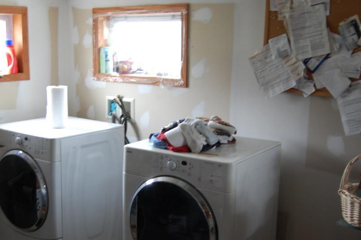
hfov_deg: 38.0
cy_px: 132
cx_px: 139
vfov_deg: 25.9
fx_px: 521
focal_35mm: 52
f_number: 4.2
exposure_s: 1/10
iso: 800
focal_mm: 28
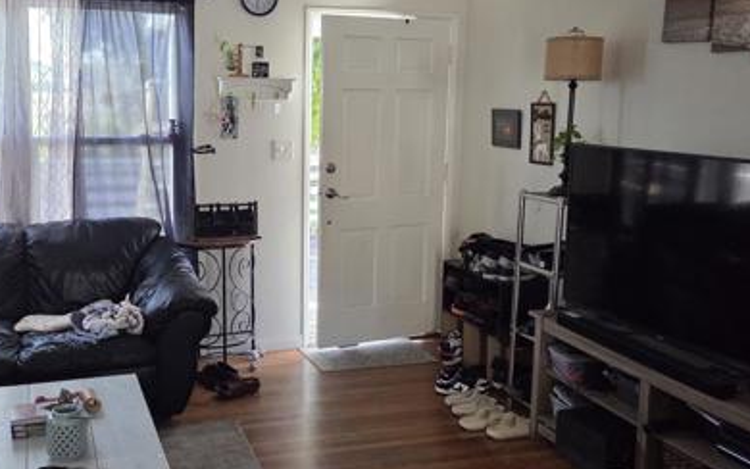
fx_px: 818
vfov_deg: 32.0
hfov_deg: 49.0
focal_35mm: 40
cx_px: 310
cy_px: 196
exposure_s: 1/120
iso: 400
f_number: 1.8
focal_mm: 5.4
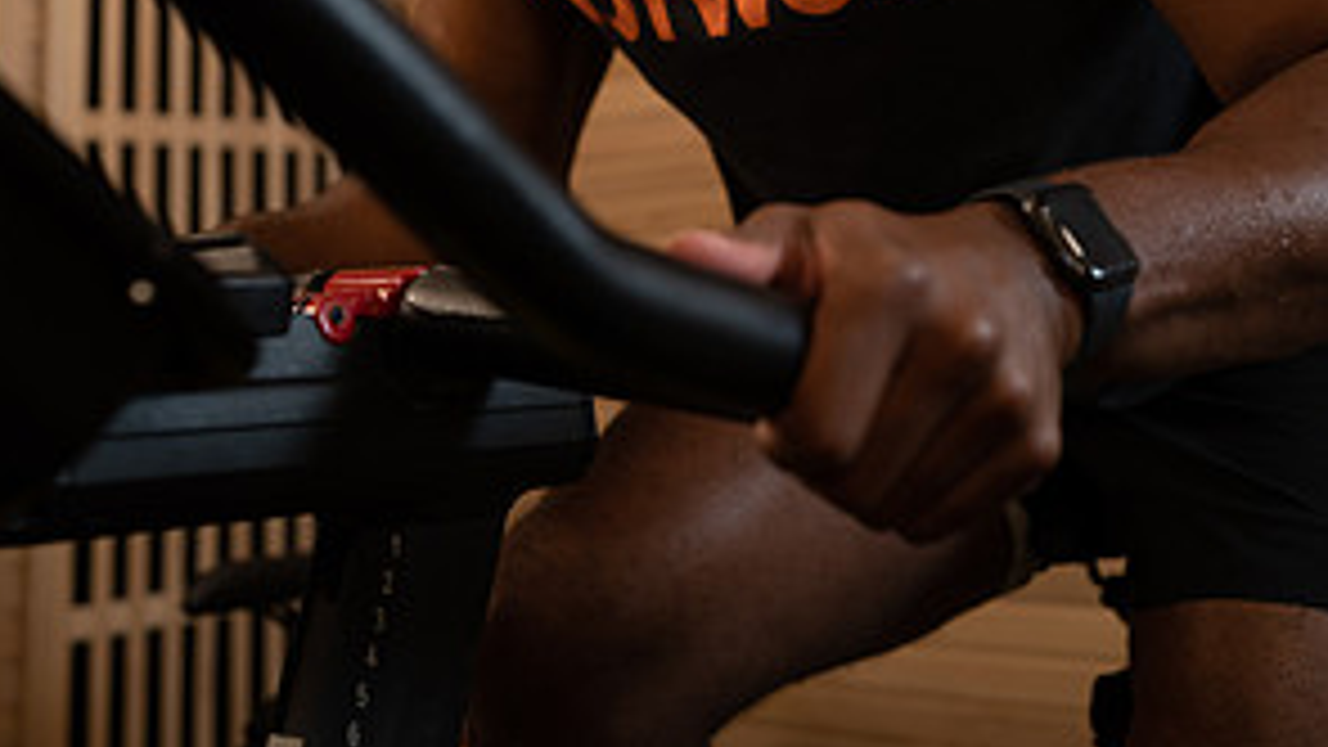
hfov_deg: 37.2
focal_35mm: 56
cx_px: 657
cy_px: -130
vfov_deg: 20.2
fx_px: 1972
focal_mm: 35
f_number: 2.8
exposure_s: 1/160
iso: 400
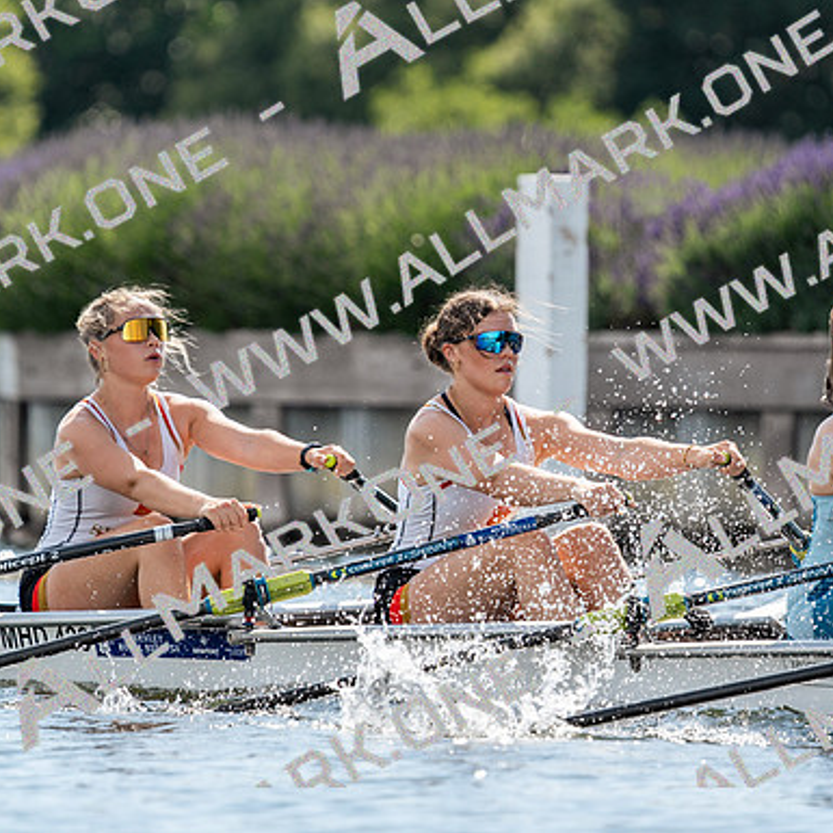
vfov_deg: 3.1
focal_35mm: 569
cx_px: 454
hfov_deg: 3.1
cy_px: 416
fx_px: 15491
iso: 400
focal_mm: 444
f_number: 6.3
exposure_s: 1/2000
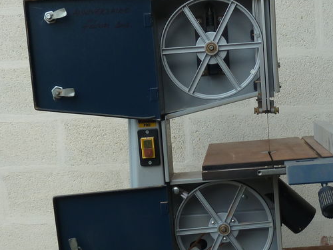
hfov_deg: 38.0
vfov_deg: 29.1
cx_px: 204
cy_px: 123
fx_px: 481
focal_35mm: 50
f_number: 3.3
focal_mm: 4.1
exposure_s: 1/40
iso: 80
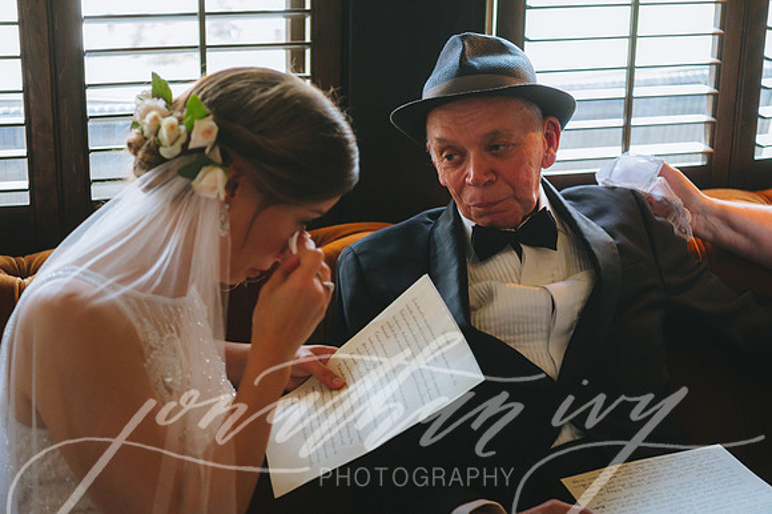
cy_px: 257
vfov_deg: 19.4
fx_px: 1500
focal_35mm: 70
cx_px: 386
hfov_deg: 28.9
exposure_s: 1/400
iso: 6400
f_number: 2.8
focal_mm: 70
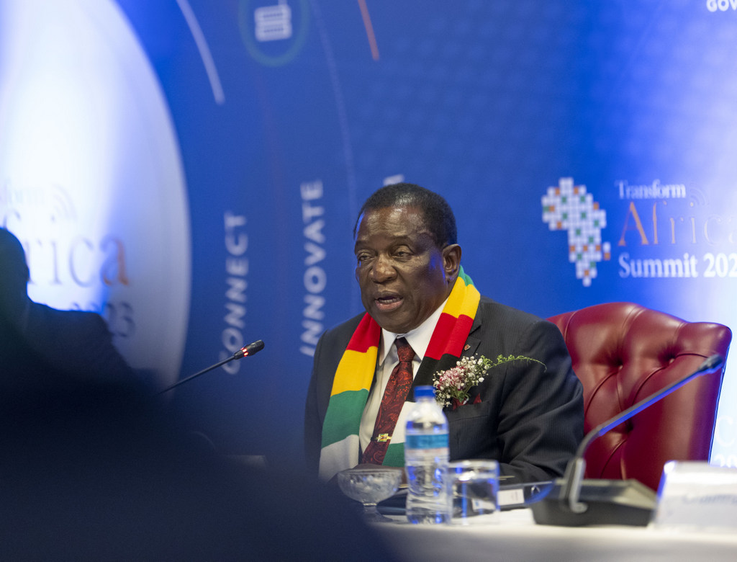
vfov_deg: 9.0
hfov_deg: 11.8
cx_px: 219
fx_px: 3573
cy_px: 153
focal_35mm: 167
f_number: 1.4
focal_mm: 105
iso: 1600
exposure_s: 1/200
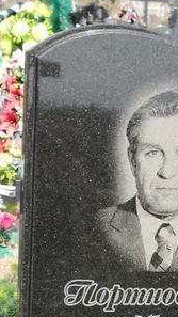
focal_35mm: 141
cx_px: 160
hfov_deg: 8.6
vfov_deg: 15.0
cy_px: 310
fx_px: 1183
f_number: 1.6
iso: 50
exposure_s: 1/1362
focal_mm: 3.95
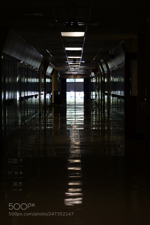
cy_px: 112
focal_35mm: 82
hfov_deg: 16.6
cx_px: 75
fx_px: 515
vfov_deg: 24.6
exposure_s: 1/25
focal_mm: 55
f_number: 9
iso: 400
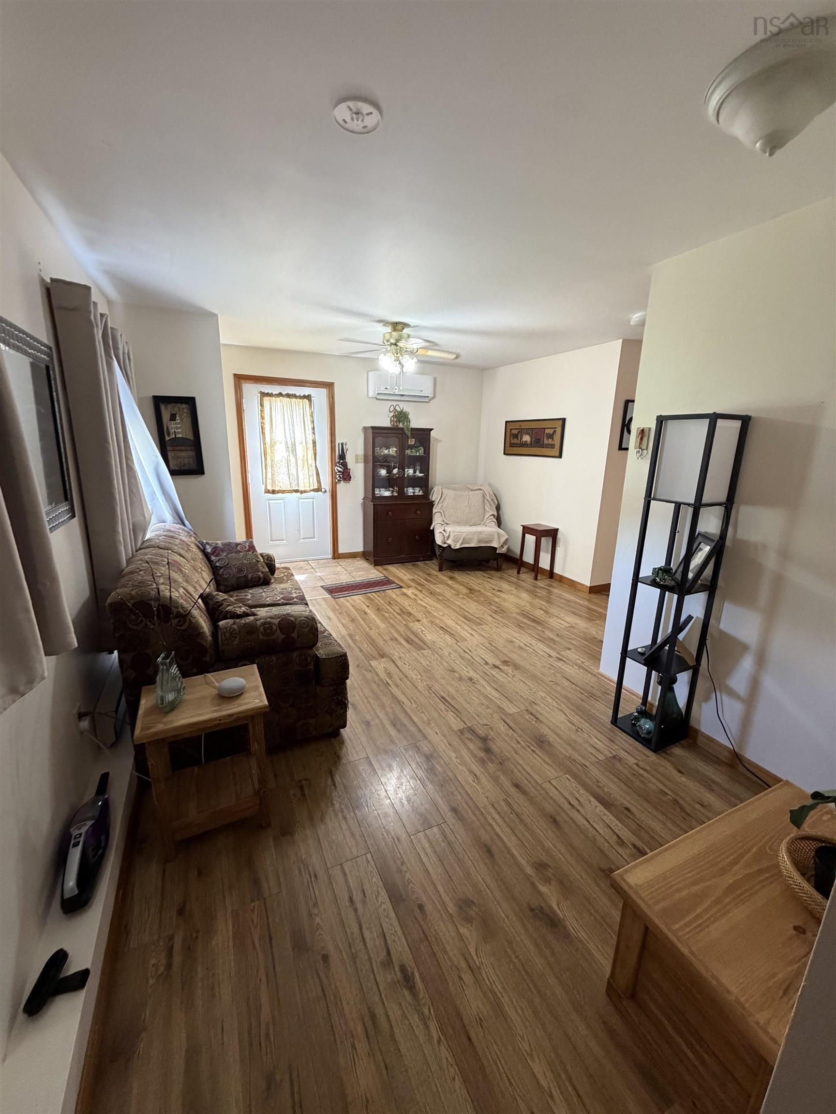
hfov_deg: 85.7
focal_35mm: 14
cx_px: 418
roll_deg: -1.7
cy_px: 557
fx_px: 451
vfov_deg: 102.1
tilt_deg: -14.6
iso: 320
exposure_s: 1/60
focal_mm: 2.22
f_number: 2.2
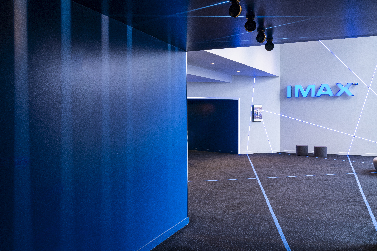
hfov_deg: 55.8
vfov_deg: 38.9
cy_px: 126
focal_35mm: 34
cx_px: 188
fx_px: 356
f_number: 16
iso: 50
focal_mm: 34
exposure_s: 1/1.25
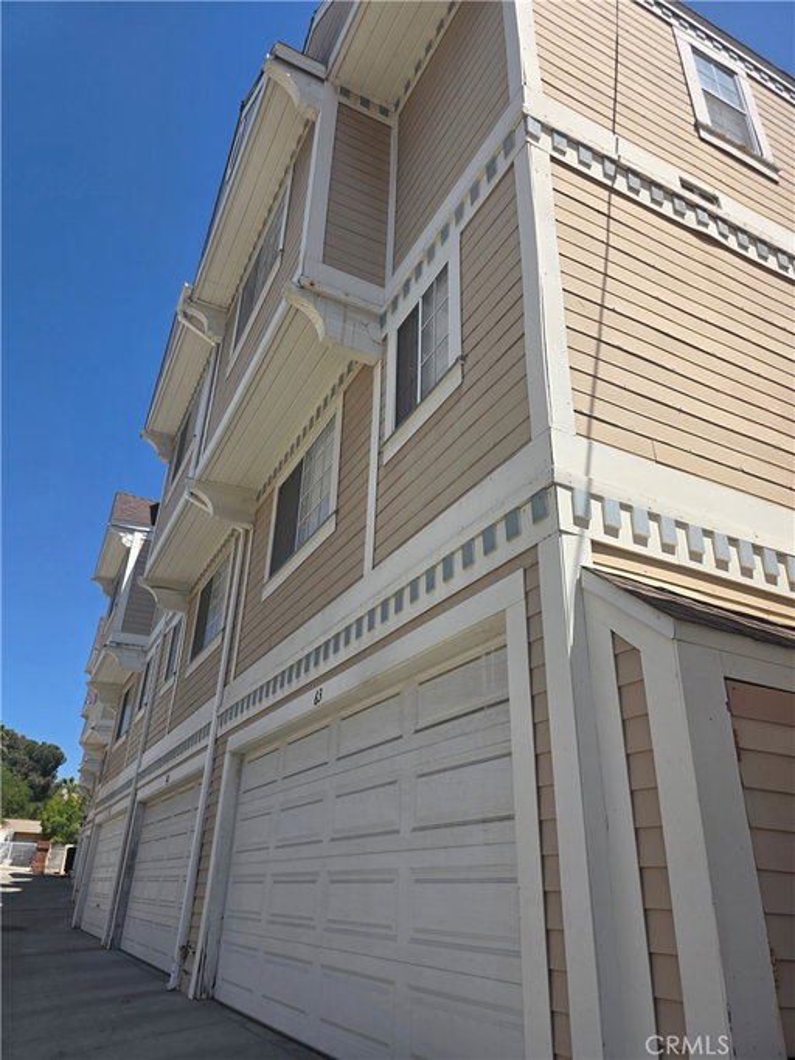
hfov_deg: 58.9
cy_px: 530
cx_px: 398
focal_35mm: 23
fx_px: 705
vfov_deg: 73.9
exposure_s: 1/5958
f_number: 1.7
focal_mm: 6.3
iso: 80
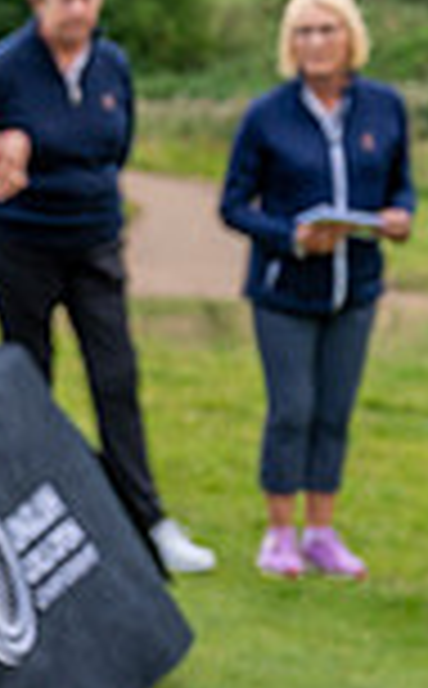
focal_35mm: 182
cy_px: 319
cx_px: -811
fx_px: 3413
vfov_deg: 11.5
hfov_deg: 6.6
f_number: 5
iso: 400
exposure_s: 1/400
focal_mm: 47
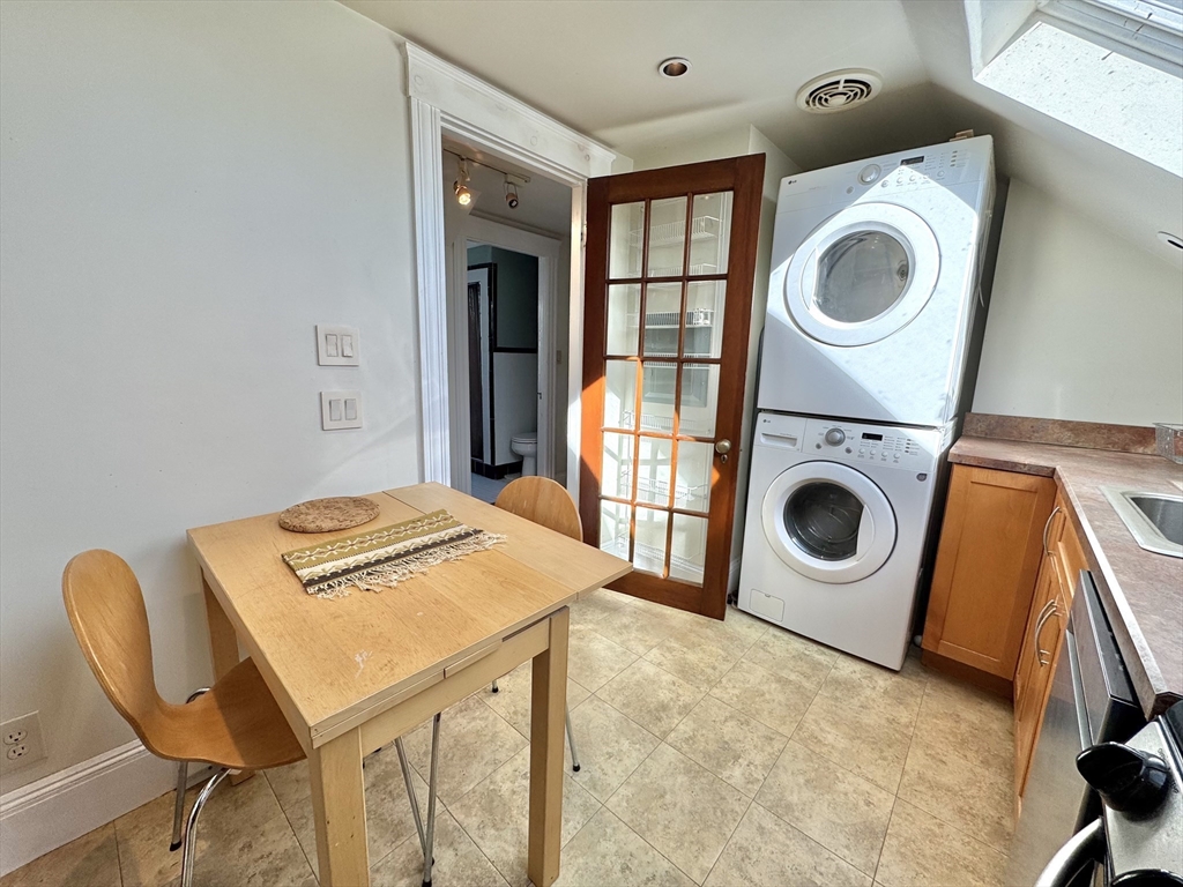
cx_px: 592
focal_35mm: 14
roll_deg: -1.1
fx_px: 478
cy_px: 444
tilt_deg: -10.6
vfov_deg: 85.7
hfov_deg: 102.1
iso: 40
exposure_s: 1/209
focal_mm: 2.22
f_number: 2.2
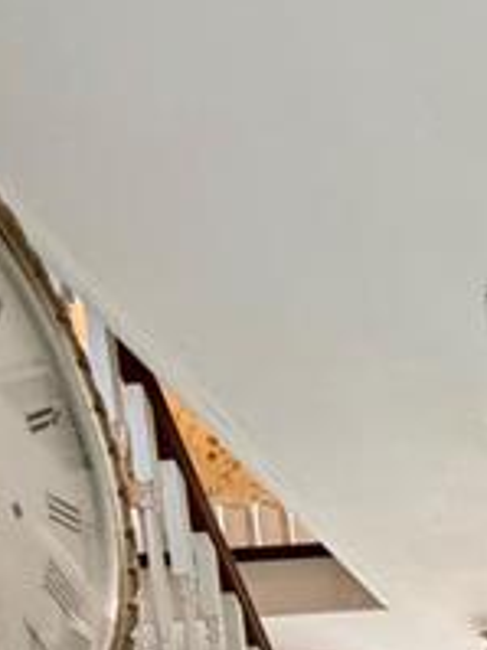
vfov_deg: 25.9
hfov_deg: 24.3
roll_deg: +4.0
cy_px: 983
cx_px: 598
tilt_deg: -8.0
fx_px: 1014
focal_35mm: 54
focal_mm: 2.22
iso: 640
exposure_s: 1/60
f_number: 2.2
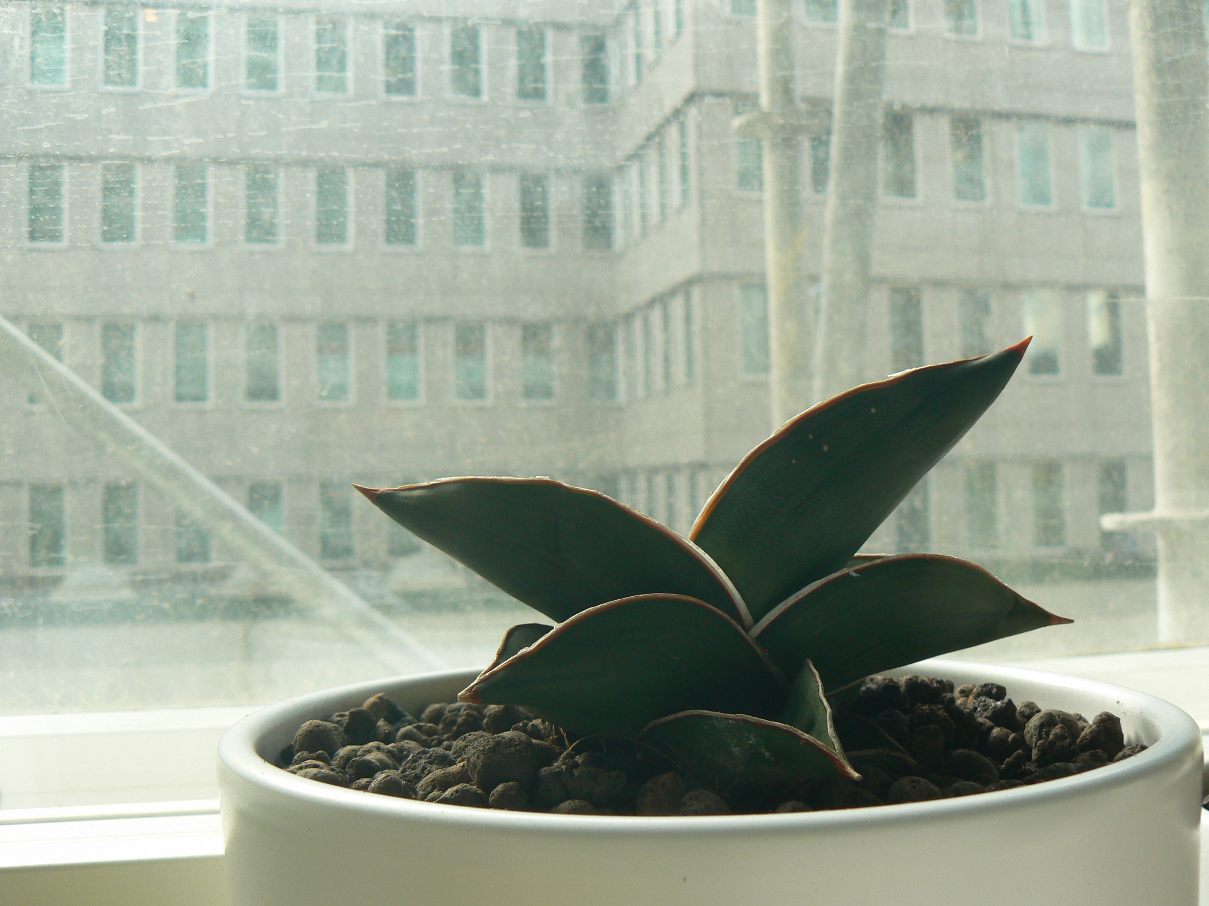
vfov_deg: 39.7
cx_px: 604
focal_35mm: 36
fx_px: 1257
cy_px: 453
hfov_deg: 51.4
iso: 80
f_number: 4
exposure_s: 1/80
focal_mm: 6
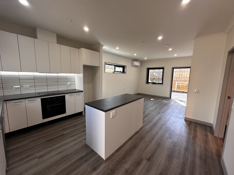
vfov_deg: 85.7
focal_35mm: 14
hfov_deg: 102.1
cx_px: 117
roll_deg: -1.1
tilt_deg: -6.6
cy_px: 88
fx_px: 95
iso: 80
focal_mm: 2.22
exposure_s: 1/100
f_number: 2.2
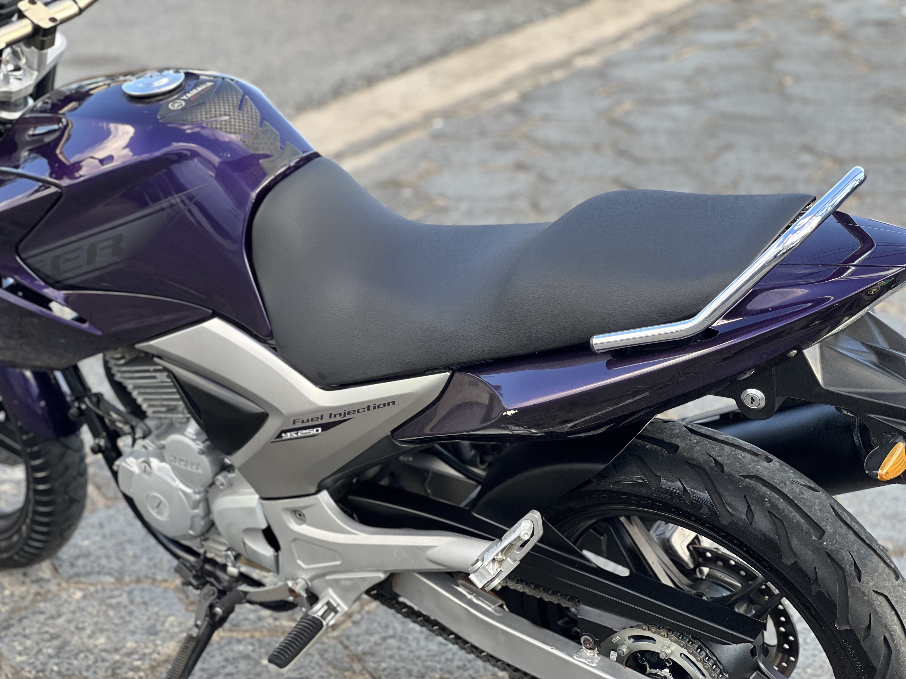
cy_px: 340
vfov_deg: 19.1
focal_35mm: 77
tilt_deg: -21.9
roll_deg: -0.1
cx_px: 453
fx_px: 2015
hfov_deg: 25.3
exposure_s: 1/121
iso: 80
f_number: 2.8
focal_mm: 9
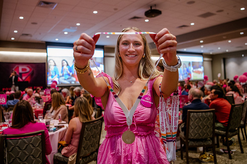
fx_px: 209
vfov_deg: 42.8
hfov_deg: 61.1
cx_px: 119
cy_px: 71
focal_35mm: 31
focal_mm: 27
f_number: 2.8
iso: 3200
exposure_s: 1/125
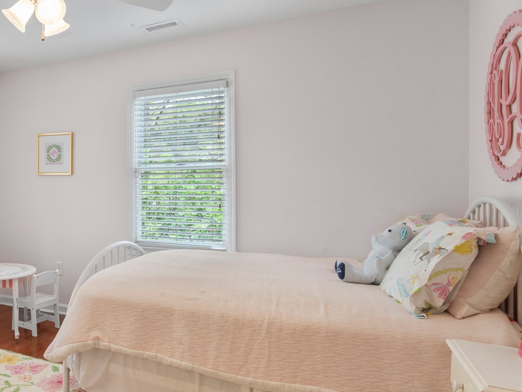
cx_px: 82
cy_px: 194
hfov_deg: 57.2
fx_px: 422
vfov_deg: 49.8
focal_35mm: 28
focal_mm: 16
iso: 400
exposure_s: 1/8
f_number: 8
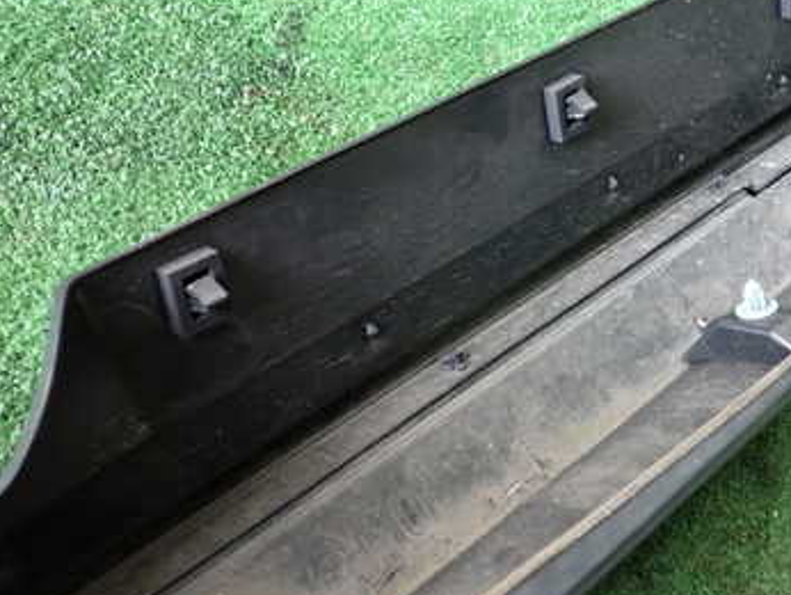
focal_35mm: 52
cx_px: 681
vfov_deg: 28.0
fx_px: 1189
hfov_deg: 35.1
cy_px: 245
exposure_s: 1/40
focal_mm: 5.4
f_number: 2.3
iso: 250
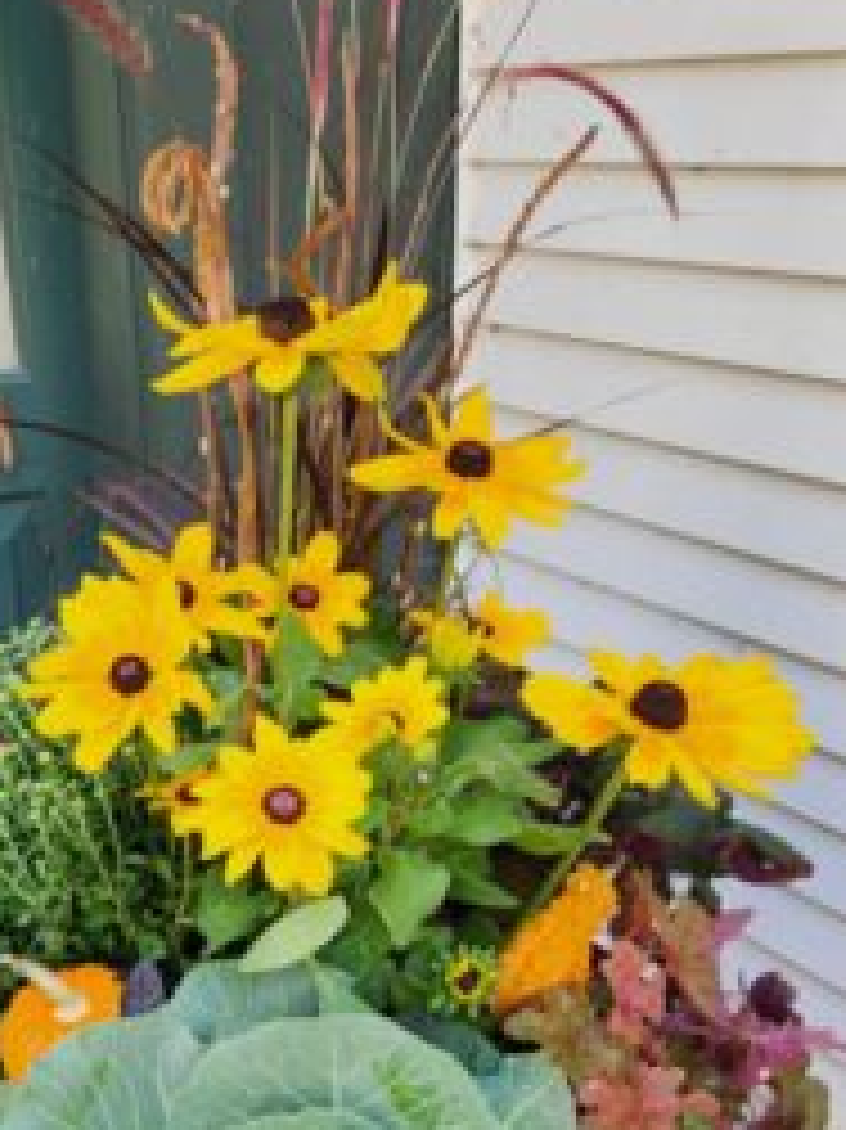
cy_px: 869
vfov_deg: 41.5
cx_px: 302
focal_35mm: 44
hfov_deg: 32.6
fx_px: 1435
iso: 25
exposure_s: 1/180
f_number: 1.8
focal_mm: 5.4
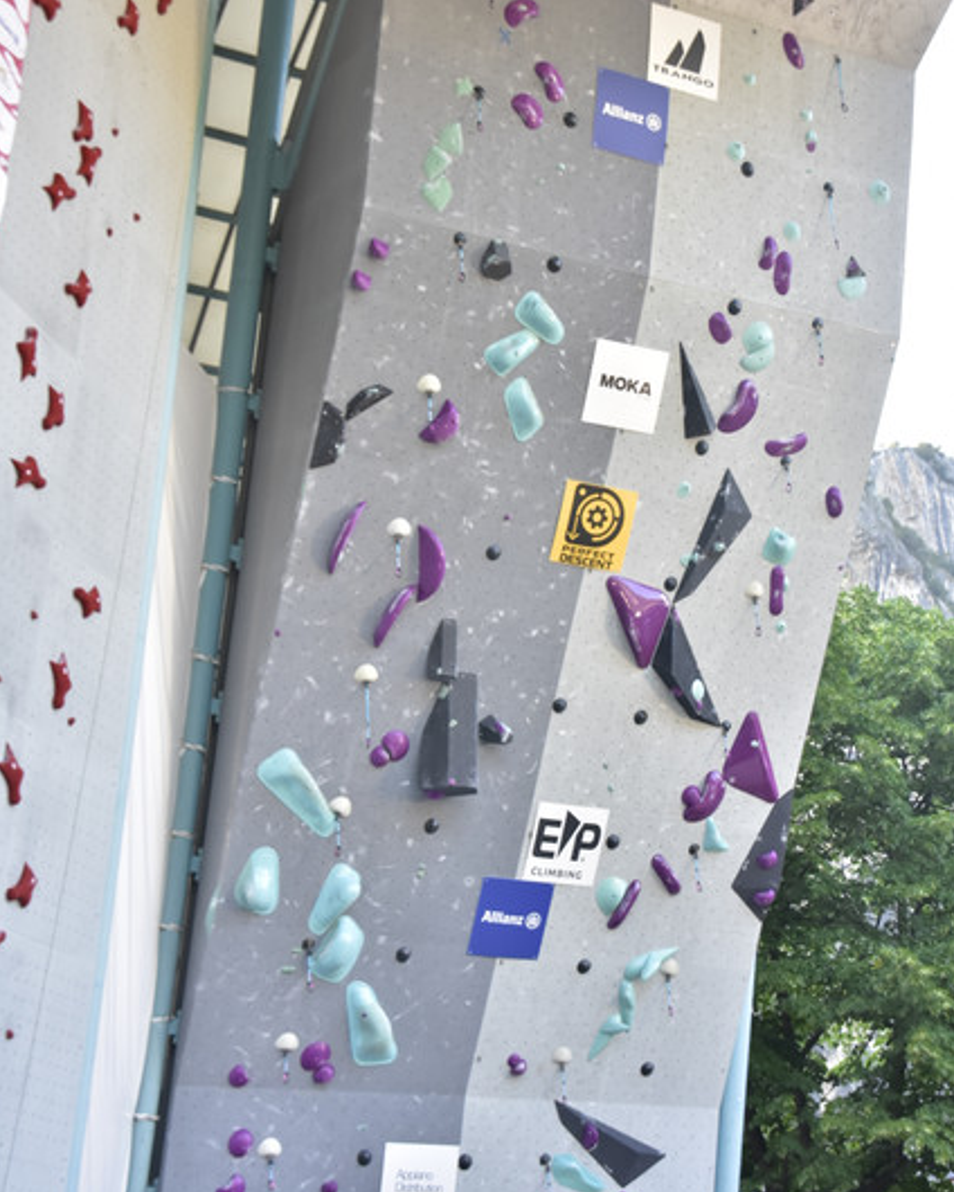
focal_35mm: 85
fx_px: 3000
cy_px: 520
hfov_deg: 18.1
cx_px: 476
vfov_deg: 22.5
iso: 800
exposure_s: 1/200
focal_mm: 50
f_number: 6.3
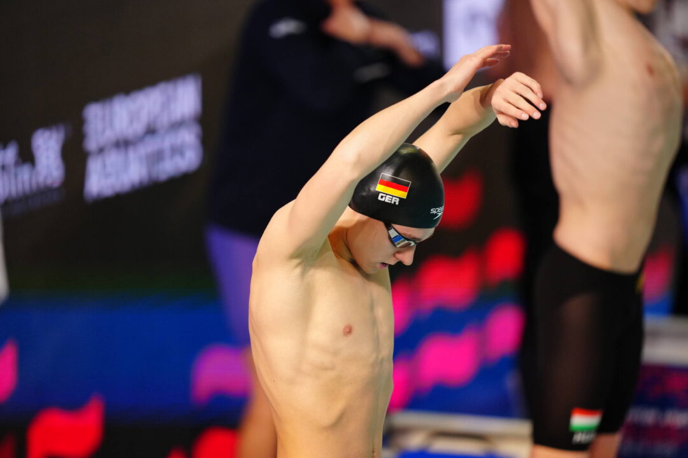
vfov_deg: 3.4
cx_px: 344
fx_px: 7644
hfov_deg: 5.2
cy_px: 229
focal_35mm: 400
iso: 2500
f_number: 2.8
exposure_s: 1/1000
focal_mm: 400
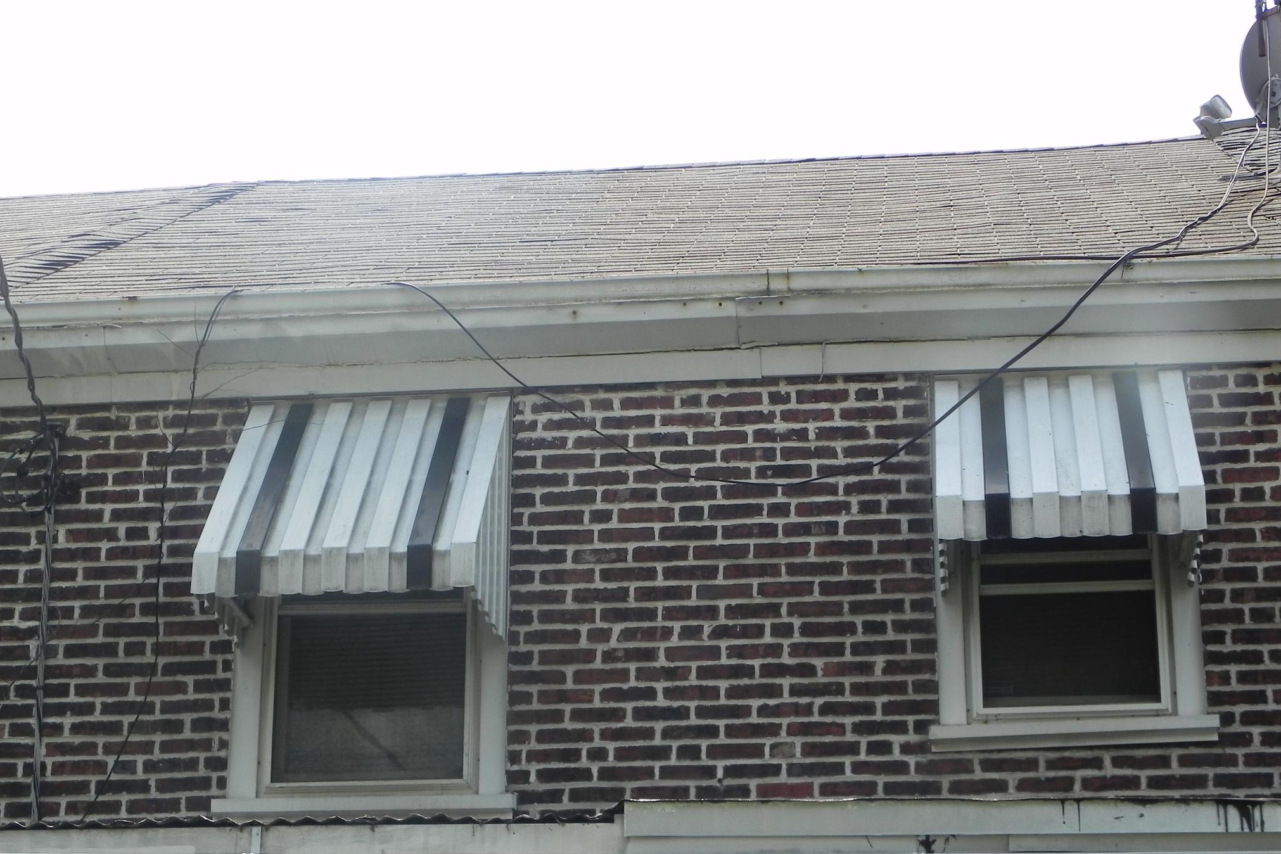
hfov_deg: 25.7
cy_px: 466
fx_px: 2811
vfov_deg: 17.3
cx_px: 644
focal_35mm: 79
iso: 160
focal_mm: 13.4
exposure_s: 1/365
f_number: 6.3
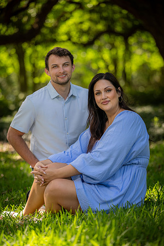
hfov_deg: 11.9
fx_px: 786
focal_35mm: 115
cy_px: 123
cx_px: 82
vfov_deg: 17.8
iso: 100
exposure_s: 1/125
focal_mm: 115
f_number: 3.2
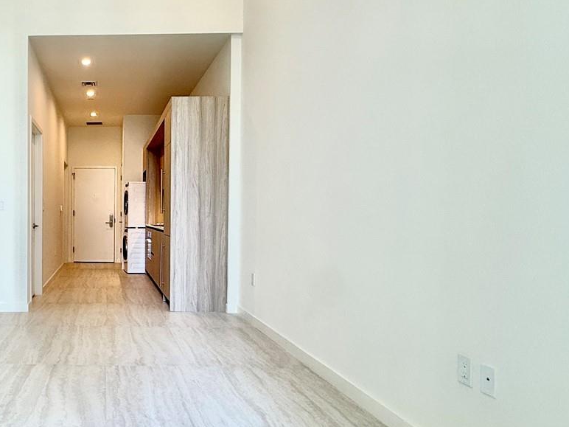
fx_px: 477
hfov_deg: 55.8
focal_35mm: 29
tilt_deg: -0.7
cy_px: 228
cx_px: 90
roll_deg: -0.6
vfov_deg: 48.2
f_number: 2.2
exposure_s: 1/120
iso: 125
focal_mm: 2.22
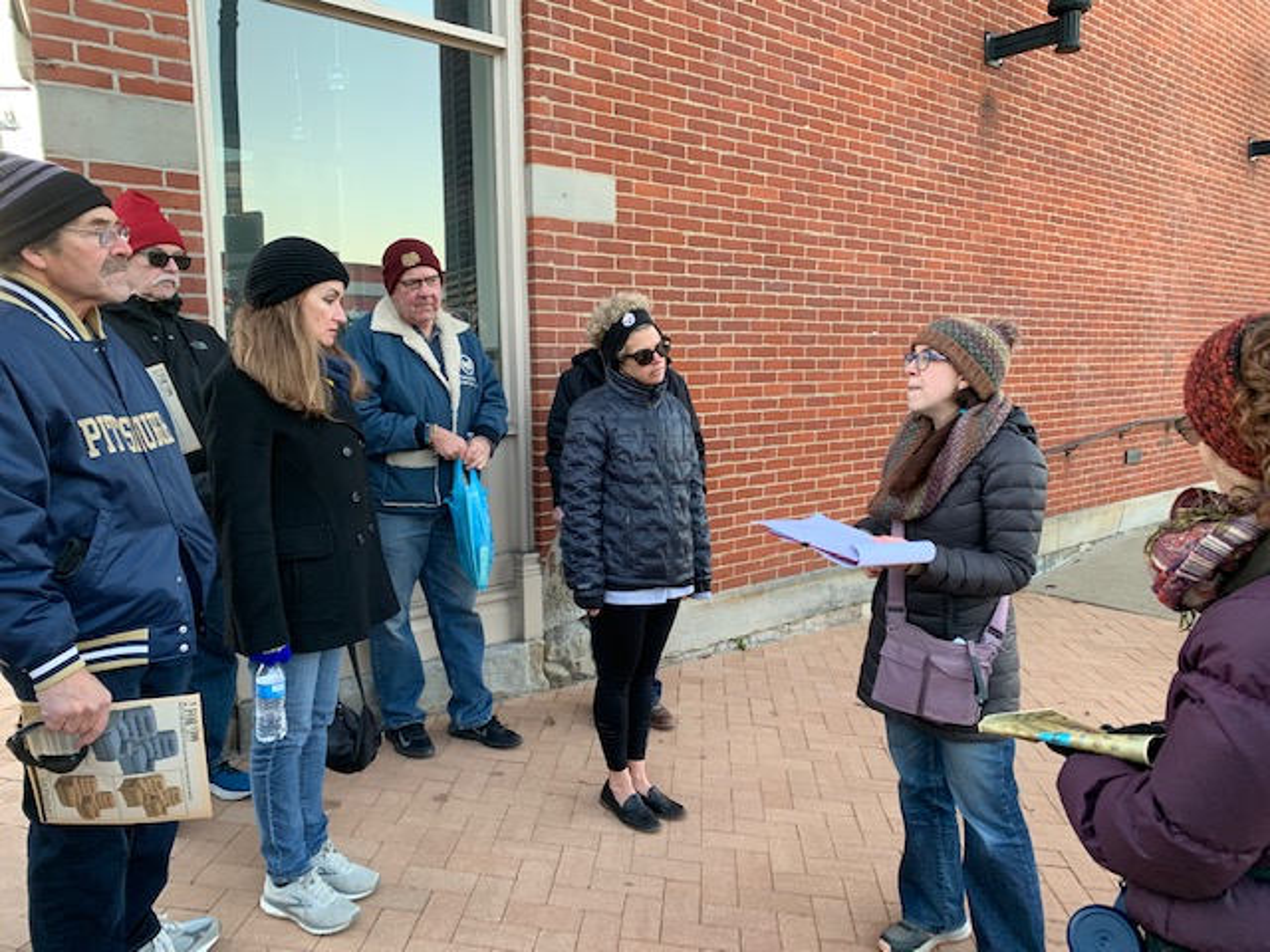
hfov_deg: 67.3
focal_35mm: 26
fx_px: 954
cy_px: 476
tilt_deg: -7.6
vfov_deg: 53.1
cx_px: 635
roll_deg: +0.6
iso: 100
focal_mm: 4.25
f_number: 1.8
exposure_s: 1/95
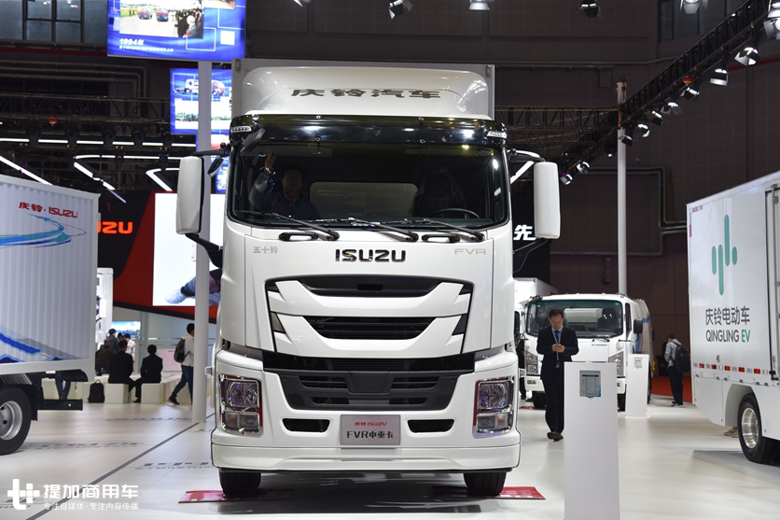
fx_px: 1040
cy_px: 260
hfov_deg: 41.1
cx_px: 390
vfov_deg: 28.1
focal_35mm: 48
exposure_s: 1/100
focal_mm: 48
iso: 400
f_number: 5
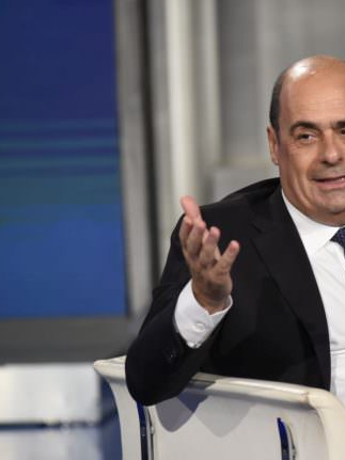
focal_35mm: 290
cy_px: 230
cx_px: 322
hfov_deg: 5.1
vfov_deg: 6.8
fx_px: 3856
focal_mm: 200
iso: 1600
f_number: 6.3
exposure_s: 1/200
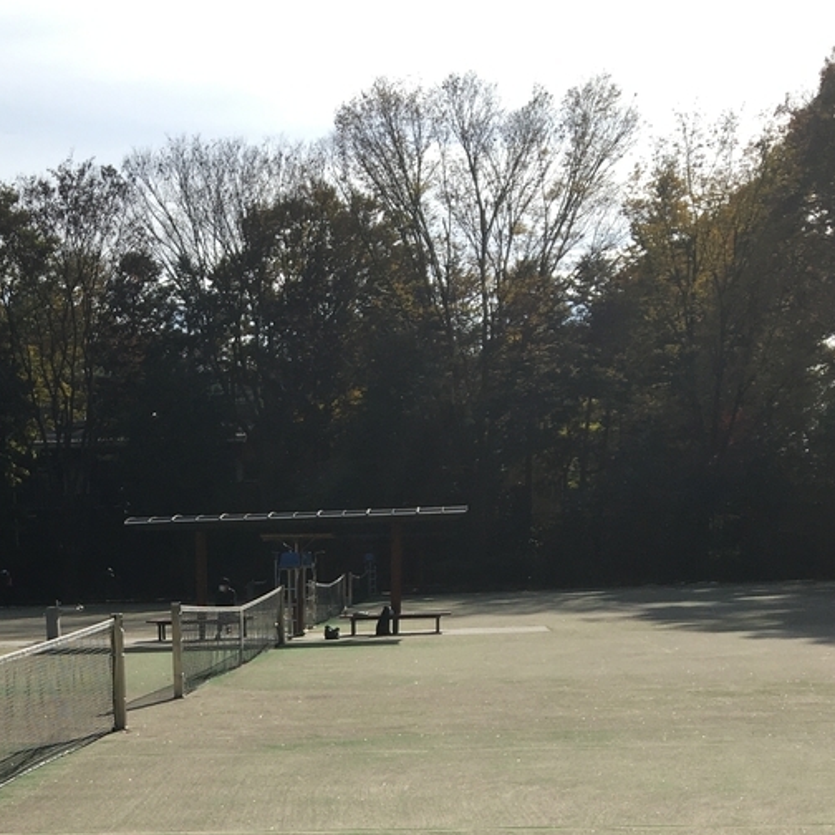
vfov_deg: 25.6
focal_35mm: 61
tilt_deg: -13.0
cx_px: 184
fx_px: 1665
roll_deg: +2.1
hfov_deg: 27.7
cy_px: 973
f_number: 2.2
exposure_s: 1/1709
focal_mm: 4.15
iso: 25
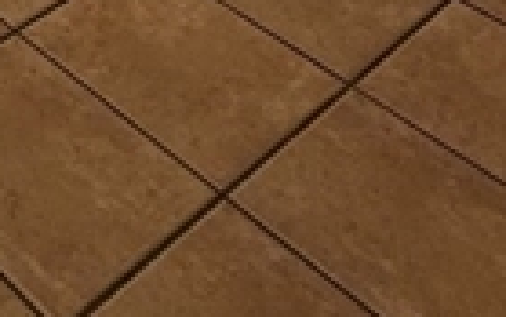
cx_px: -368
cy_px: -718
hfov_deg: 20.5
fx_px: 1048
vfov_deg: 10.2
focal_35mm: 76
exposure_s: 1/60
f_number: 2.2
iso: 160
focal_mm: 2.2
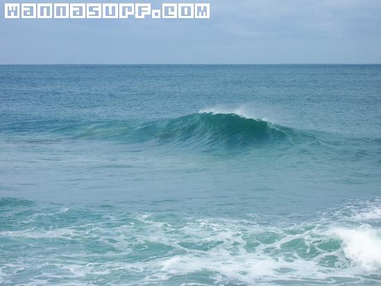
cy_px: 143
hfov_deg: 16.1
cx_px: 190
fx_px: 1343
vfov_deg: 12.2
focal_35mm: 122
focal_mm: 21
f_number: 5.6
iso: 80
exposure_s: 1/250
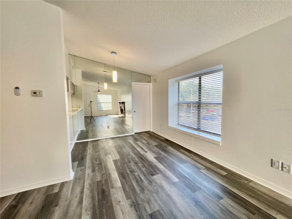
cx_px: 146
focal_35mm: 13
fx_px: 110
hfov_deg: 106.2
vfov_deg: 89.9
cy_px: 110
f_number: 1.8
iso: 32
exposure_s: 1/120
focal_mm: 1.57
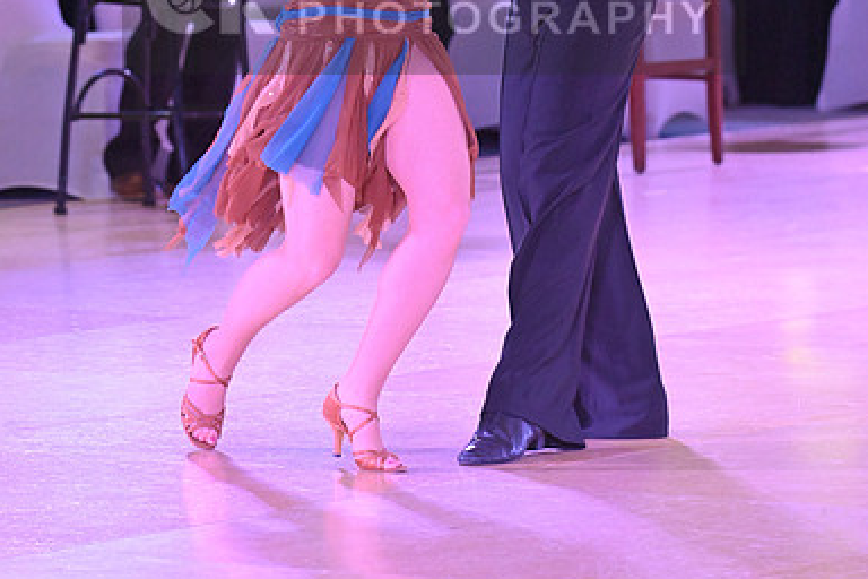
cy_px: 0
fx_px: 7281
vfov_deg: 4.5
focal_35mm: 302
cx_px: 435
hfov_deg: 6.8
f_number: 5.6
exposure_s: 1/400
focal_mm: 200
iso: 8000
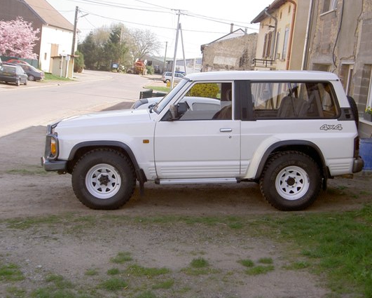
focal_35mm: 48
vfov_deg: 31.5
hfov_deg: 38.7
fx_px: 529
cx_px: 203
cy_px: 143
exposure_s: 1/312
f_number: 4.9
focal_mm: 9
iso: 100
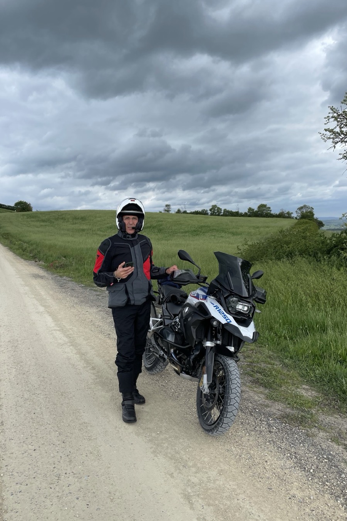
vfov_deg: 65.5
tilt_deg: -3.8
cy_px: 262
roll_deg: +2.2
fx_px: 405
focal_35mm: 28
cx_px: 153
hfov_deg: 46.3
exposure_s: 1/1689
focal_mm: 4.2
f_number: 1.6
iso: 32
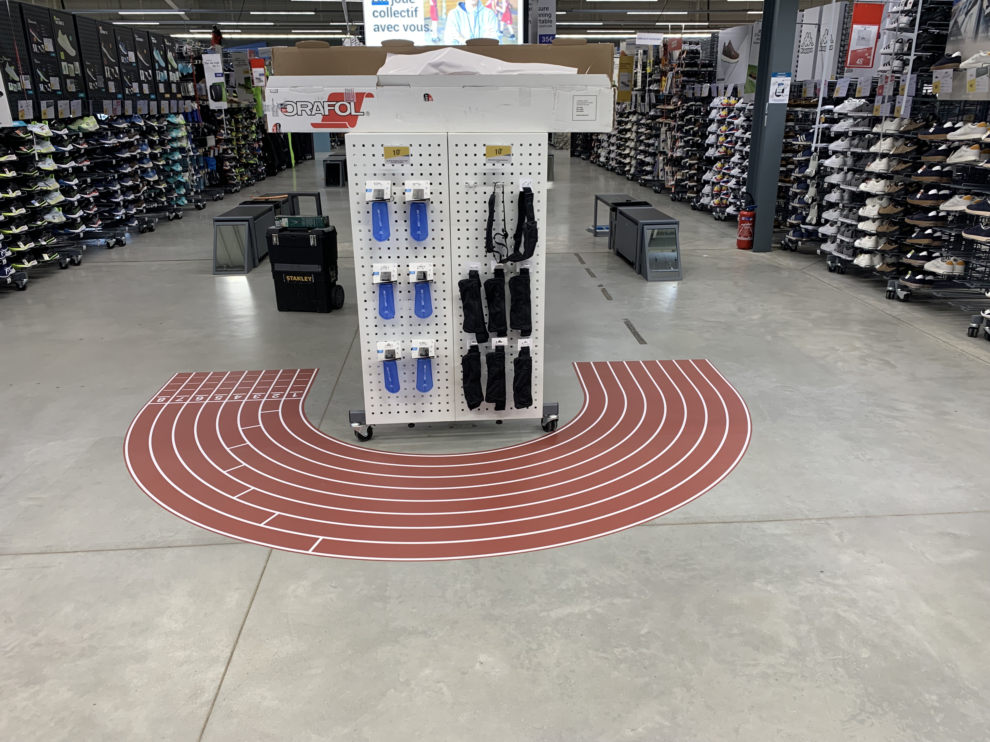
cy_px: 371
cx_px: 495
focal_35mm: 26
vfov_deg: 53.1
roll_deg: -0.4
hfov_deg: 67.3
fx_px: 744
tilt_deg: -19.4
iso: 50
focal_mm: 4.25
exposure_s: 1/100
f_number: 1.8
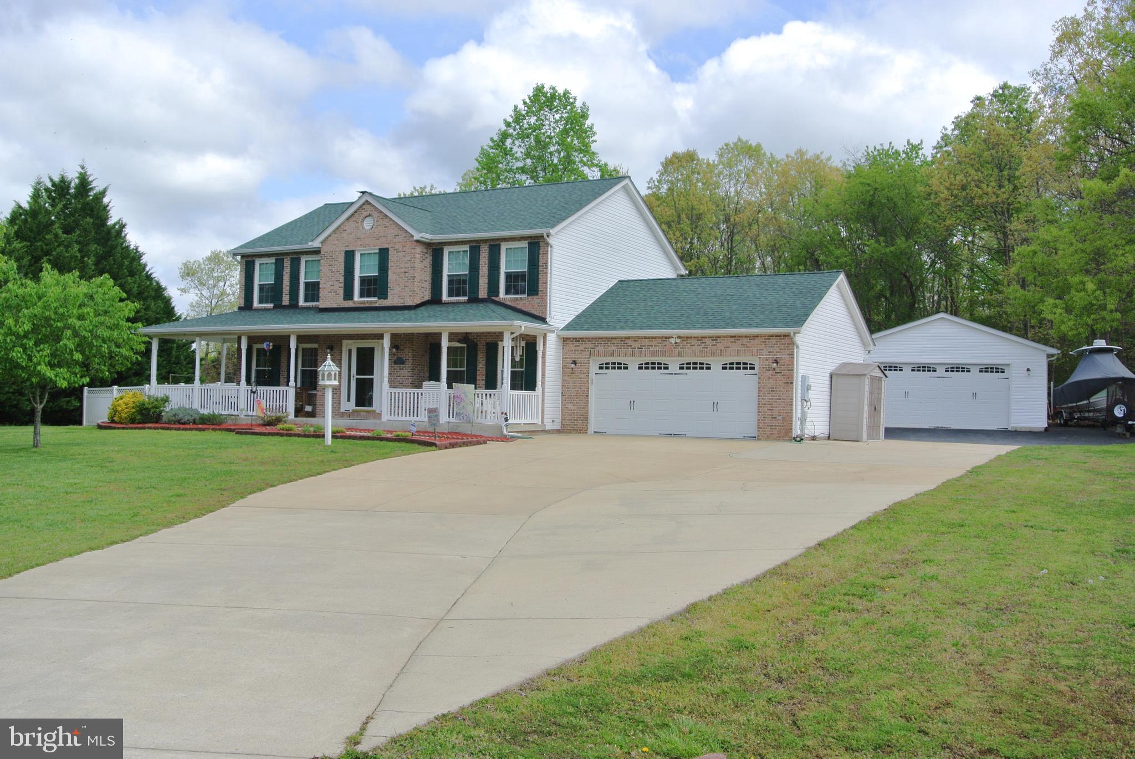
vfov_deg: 37.0
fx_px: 1136
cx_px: 568
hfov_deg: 53.1
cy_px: 380
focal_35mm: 36
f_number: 4.5
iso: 100
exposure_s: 1/640
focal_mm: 13.6
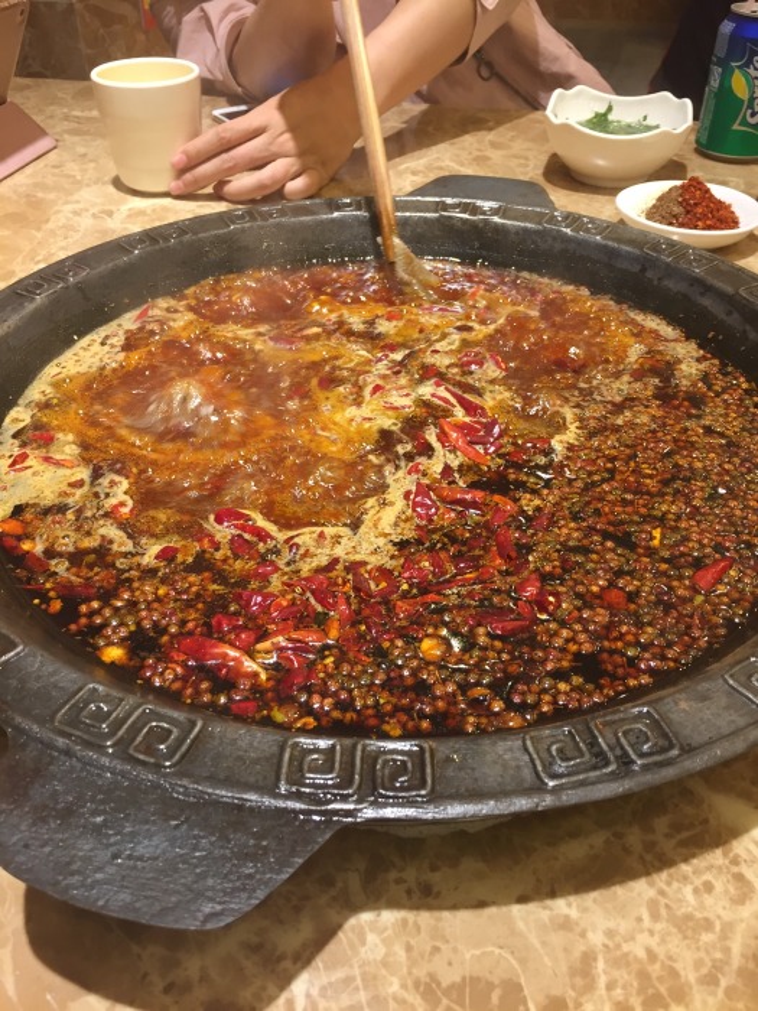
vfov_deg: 61.7
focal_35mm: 29
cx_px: 379
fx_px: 847
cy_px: 506
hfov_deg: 48.2
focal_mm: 4.15
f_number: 2.2
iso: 80
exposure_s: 1/33
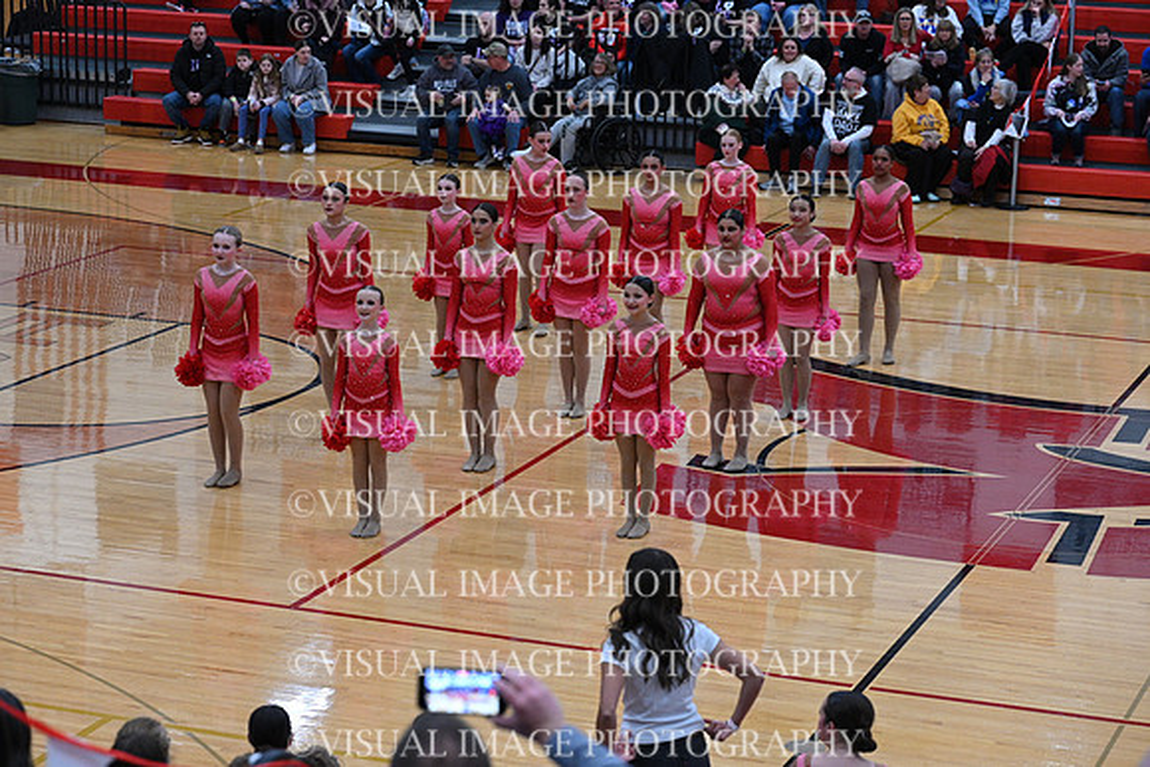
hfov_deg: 22.6
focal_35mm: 90
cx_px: 575
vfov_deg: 15.2
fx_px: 2876
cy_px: 384
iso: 4000
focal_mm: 90
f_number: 4
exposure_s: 1/400
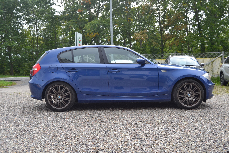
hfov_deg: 55.1
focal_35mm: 34
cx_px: 114
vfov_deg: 38.4
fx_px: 219
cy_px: 76
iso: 100
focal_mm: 23
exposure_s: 1/125
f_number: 5.6
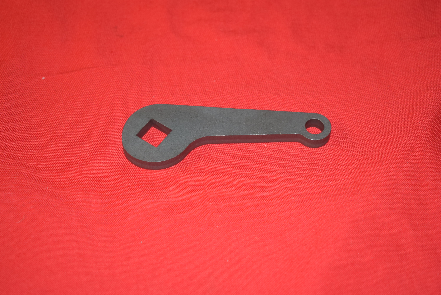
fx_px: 772
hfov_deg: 31.9
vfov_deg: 21.6
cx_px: 220
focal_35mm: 63
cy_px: 148
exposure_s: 1/30
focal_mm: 42
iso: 800
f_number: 5
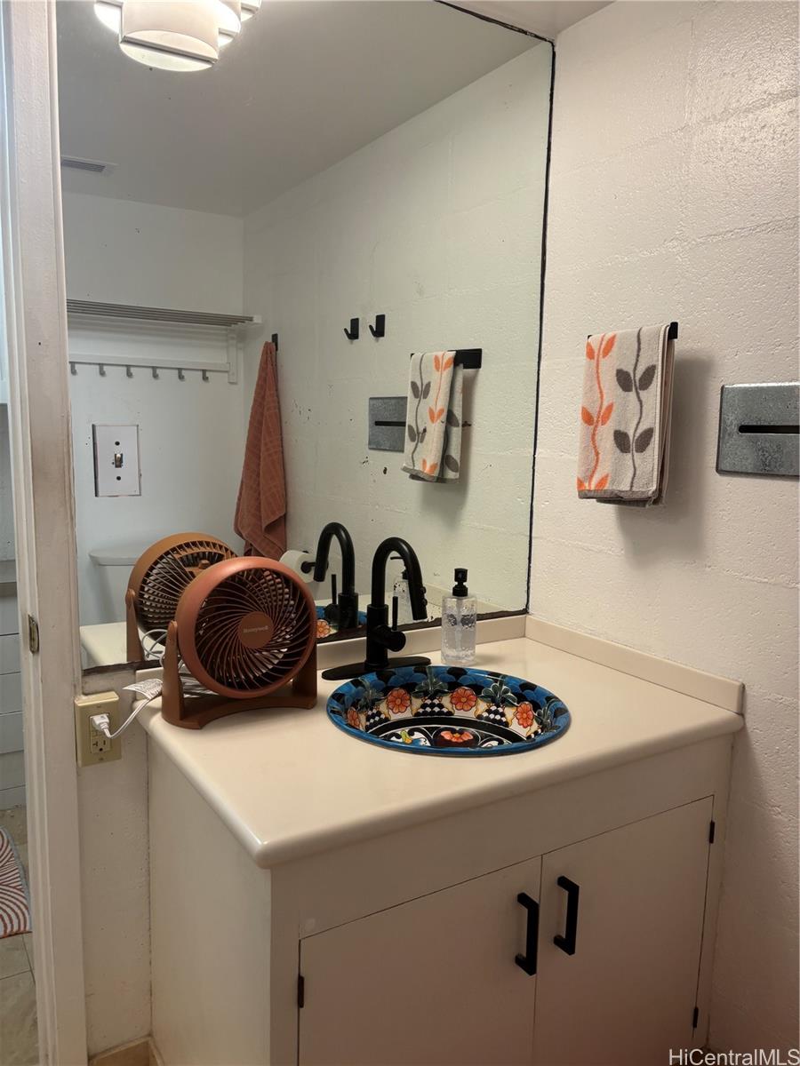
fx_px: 801
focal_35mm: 26
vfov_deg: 67.3
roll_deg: -2.0
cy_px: 533
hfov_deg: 53.1
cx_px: 400
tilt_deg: -8.4
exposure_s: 1/60
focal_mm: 5.96
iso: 100
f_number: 1.6
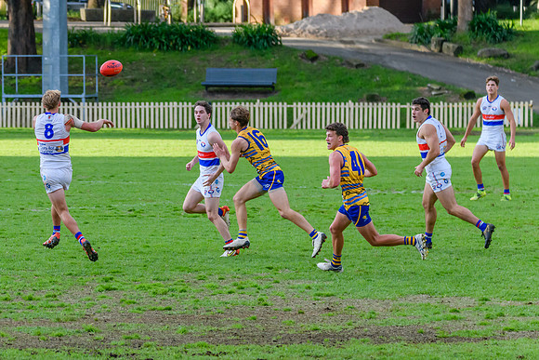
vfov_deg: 4.2
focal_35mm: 330
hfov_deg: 6.2
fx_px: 4947
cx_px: 169
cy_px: 201
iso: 2200
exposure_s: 1/1600
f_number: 5.3
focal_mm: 200
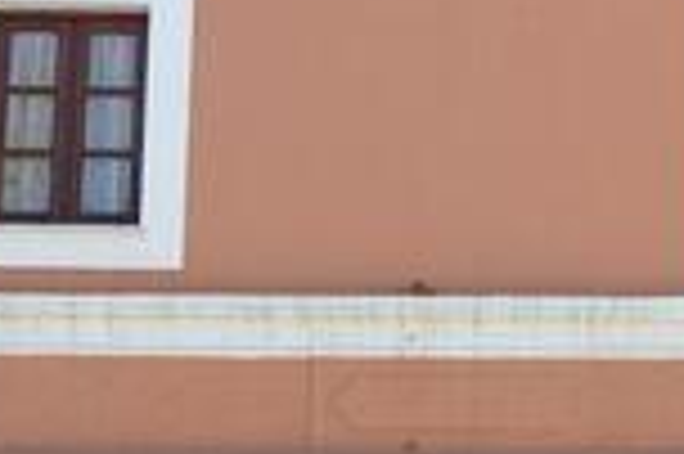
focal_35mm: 126
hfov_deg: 15.7
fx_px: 2391
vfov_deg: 10.8
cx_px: 796
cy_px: 328
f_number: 10
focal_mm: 16
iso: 250
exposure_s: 1/200
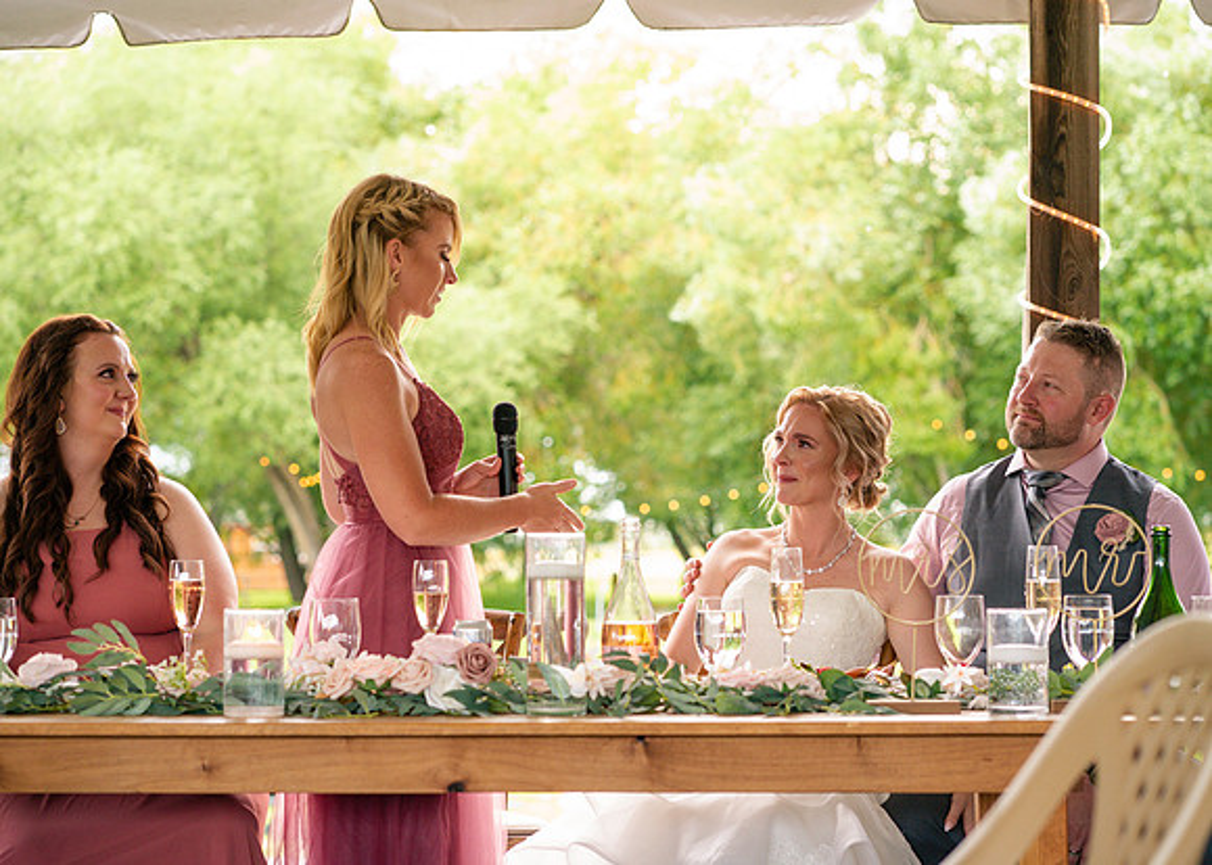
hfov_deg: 21.9
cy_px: 431
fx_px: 3136
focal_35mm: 91
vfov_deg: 15.7
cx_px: 608
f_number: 4
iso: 1600
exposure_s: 1/160
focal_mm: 85
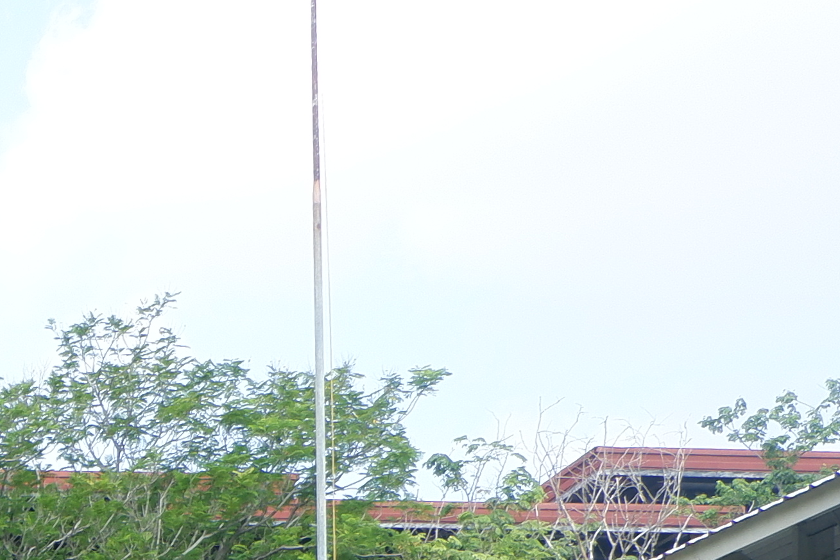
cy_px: 1153
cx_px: -830
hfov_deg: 15.1
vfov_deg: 11.2
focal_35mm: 110
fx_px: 2567
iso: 200
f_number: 4
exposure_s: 1/420
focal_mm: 16
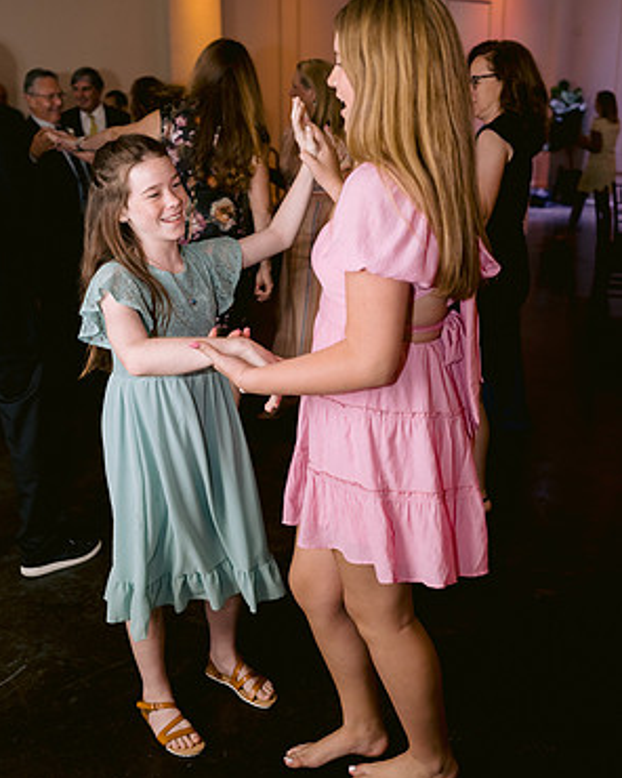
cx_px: 309
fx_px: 920
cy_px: 372
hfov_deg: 37.3
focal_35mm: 40
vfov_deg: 45.8
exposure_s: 1/125
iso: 1250
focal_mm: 35
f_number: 2.5
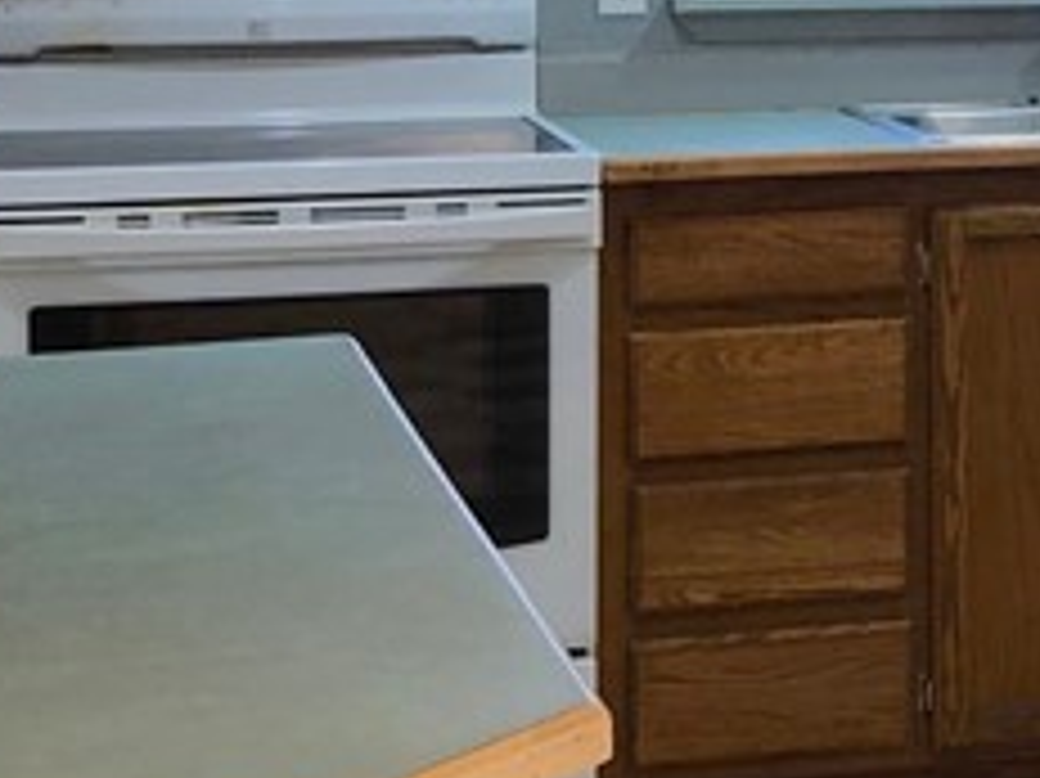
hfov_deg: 15.2
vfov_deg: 11.8
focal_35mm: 124
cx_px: 1301
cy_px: -45
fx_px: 3724
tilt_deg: -6.0
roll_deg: +0.0
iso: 40
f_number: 1.8
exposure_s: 1/24
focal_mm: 3.99
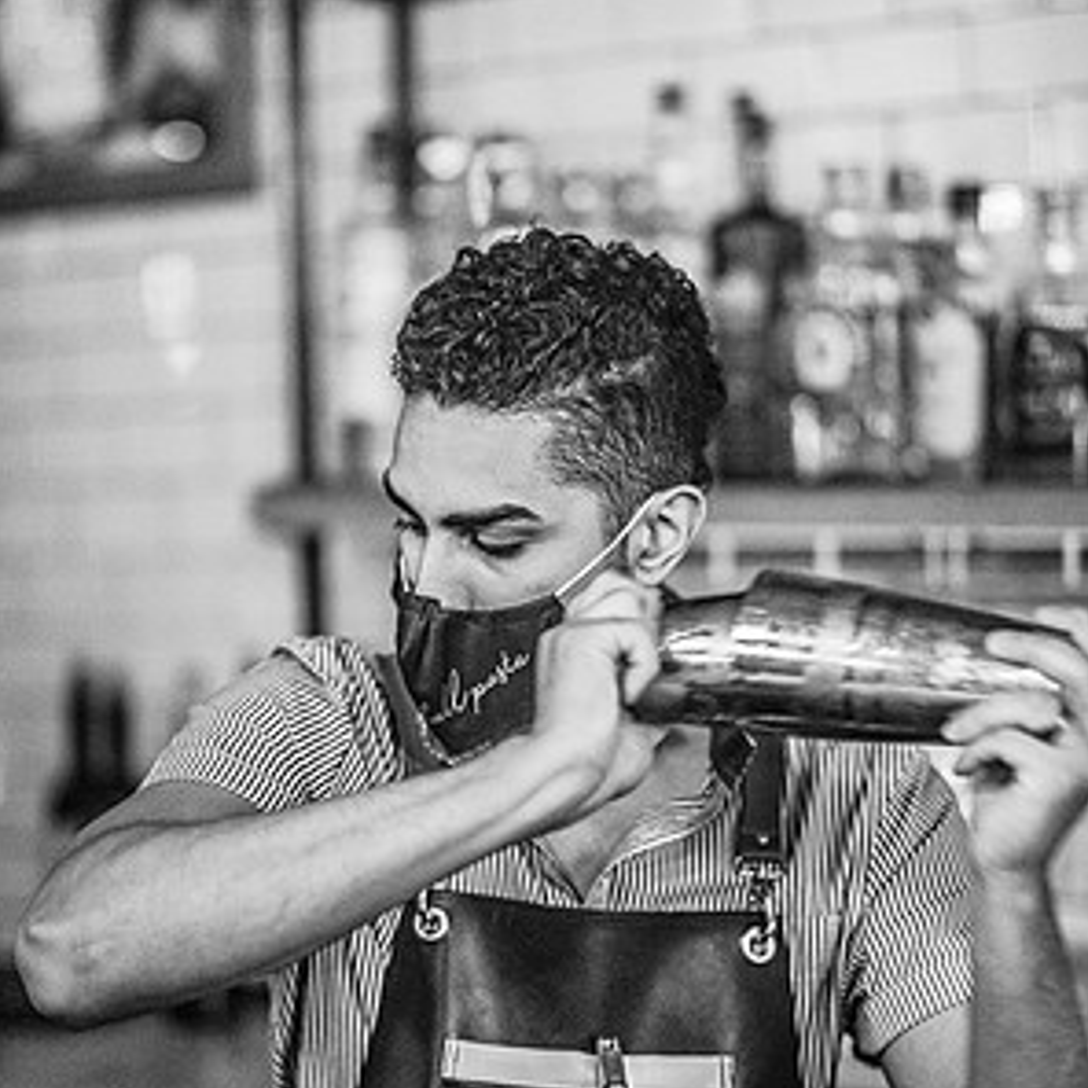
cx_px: 540
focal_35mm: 110
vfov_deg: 15.8
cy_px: 577
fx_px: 3912
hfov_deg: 15.8
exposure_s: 1/160
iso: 9000
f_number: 1.4
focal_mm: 85
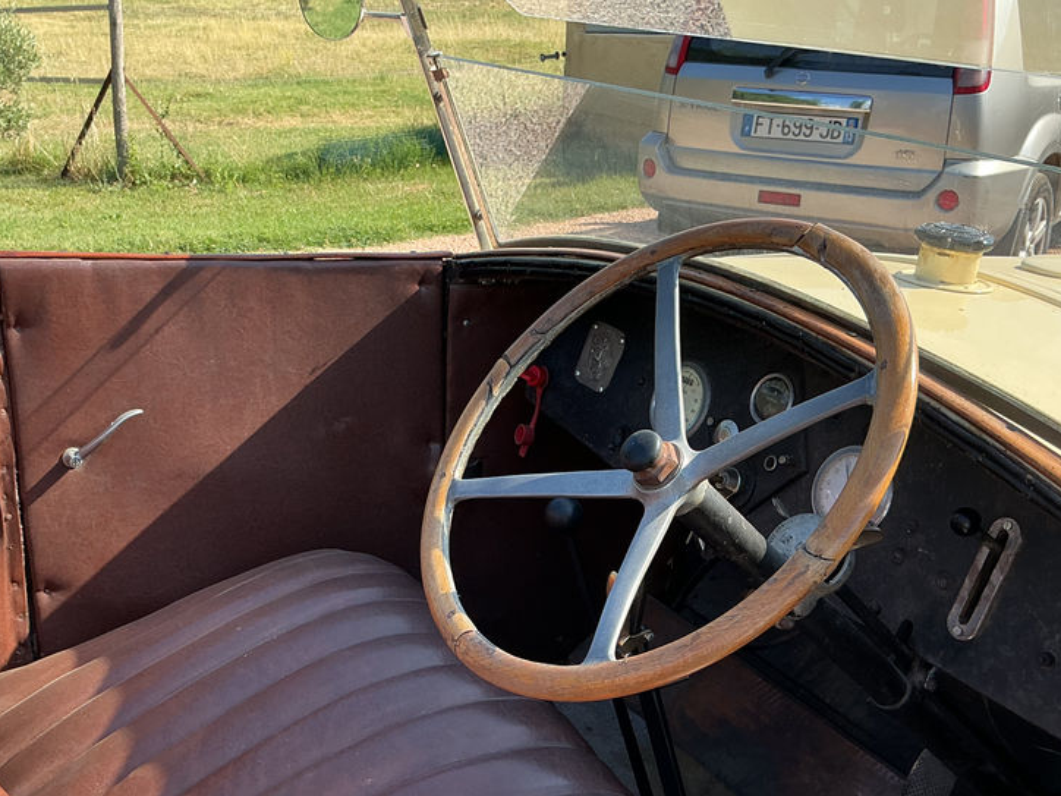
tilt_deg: -23.1
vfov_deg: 34.8
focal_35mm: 41
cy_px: 528
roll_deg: +0.3
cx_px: 466
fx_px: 1257
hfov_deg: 45.7
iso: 25
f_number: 1.8
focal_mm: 3
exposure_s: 1/454
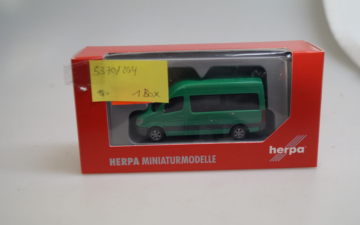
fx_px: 461
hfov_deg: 42.6
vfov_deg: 27.4
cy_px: 109
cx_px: 184
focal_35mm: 47
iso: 500
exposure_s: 1/160
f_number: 4
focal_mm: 26
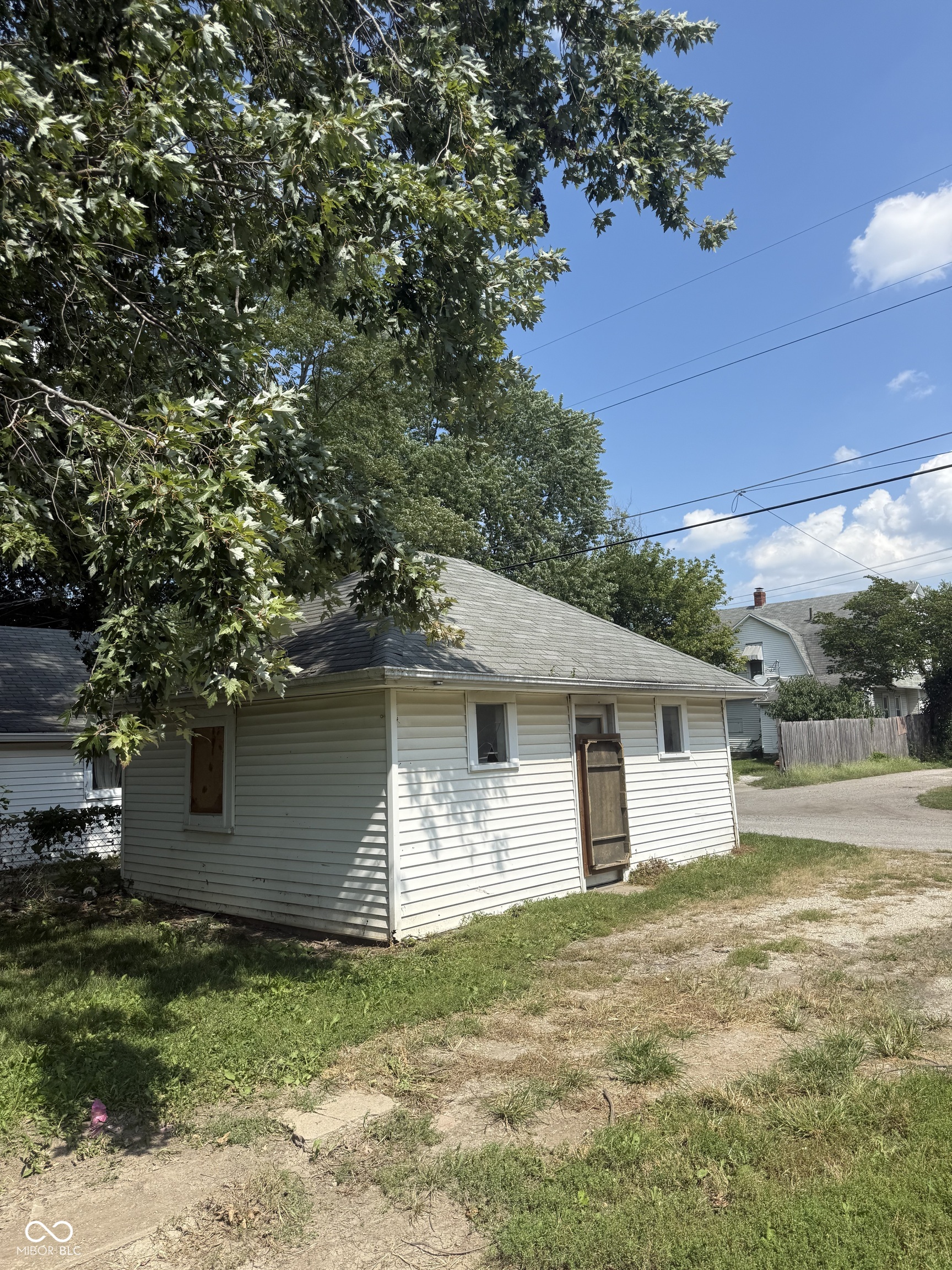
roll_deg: +3.0
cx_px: 476
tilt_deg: +5.6
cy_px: 635
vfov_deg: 71.6
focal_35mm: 24
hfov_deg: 56.8
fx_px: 880
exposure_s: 1/3145
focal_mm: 6.76
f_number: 1.78
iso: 80
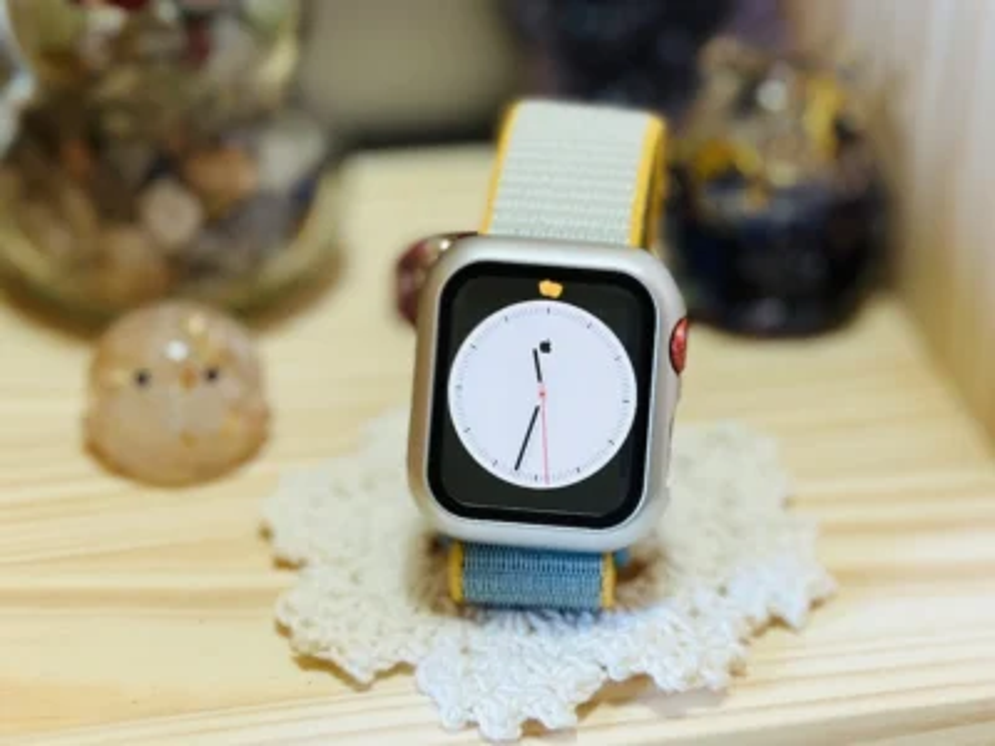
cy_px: 373
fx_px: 1380
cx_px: 498
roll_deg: -4.1
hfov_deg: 39.7
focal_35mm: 48
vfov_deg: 30.3
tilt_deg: -31.4
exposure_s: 1/60
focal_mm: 6.86
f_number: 1.78
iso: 160
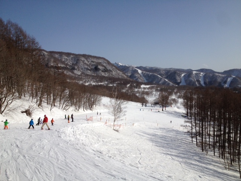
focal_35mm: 35
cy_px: 90
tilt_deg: -0.9
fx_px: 244
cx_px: 120
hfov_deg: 52.6
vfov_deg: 40.7
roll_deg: +1.0
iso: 50
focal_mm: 4.28
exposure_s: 1/4608
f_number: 2.4
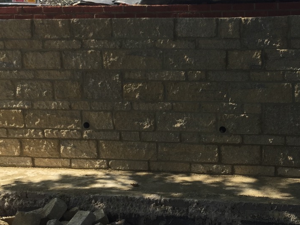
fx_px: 425
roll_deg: -0.5
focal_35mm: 49
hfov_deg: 38.1
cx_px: 216
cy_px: 90
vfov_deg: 29.6
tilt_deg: -10.6
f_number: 2.2
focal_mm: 4.15
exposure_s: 1/1364
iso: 32
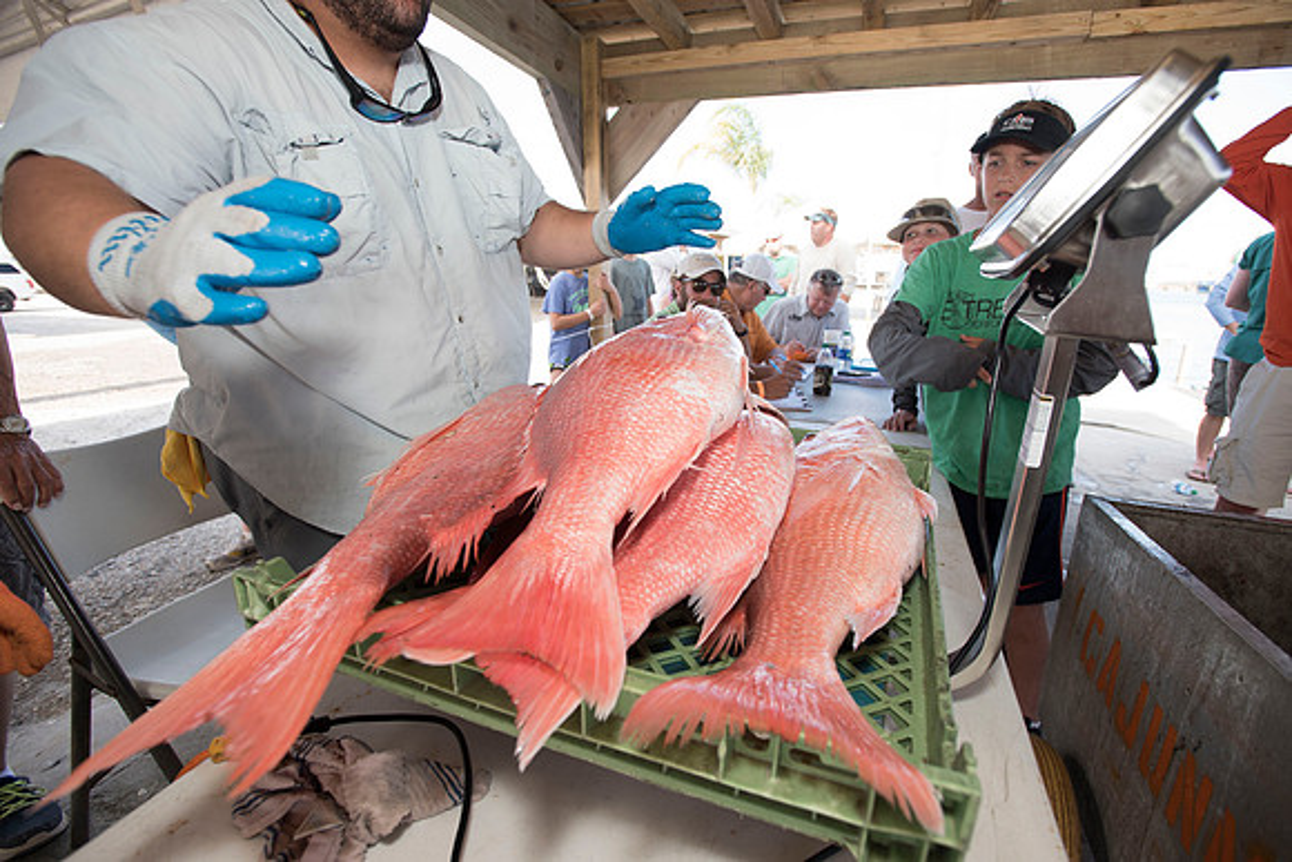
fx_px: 610
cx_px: 646
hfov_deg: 93.3
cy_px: 431
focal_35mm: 17
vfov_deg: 70.5
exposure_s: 1/200
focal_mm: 17
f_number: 4.5
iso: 250
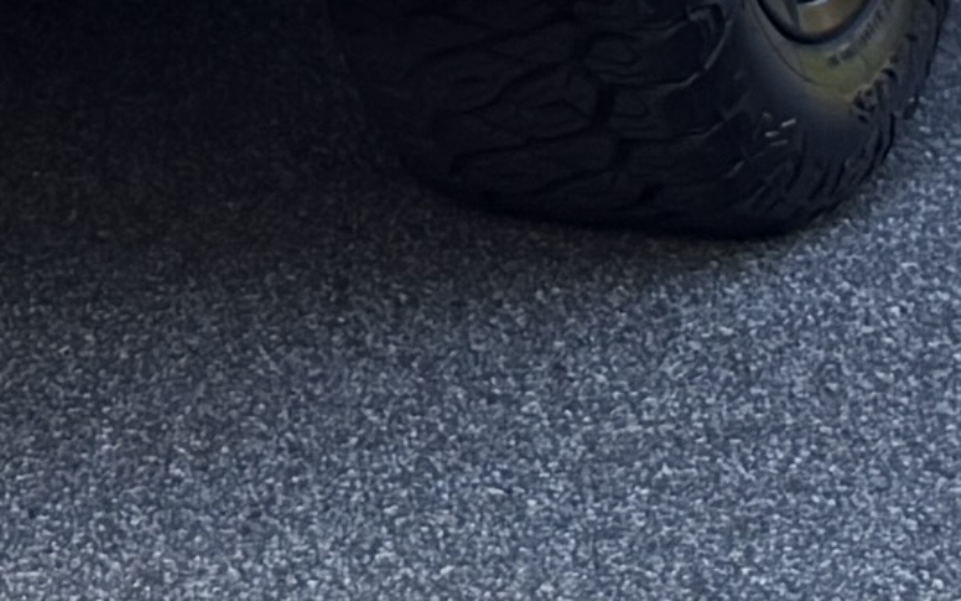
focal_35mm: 132
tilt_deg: +0.7
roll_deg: -1.5
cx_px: -354
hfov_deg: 15.0
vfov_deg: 8.4
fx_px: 3457
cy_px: -1208
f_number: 1.78
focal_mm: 6.76
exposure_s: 1/1106
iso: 100
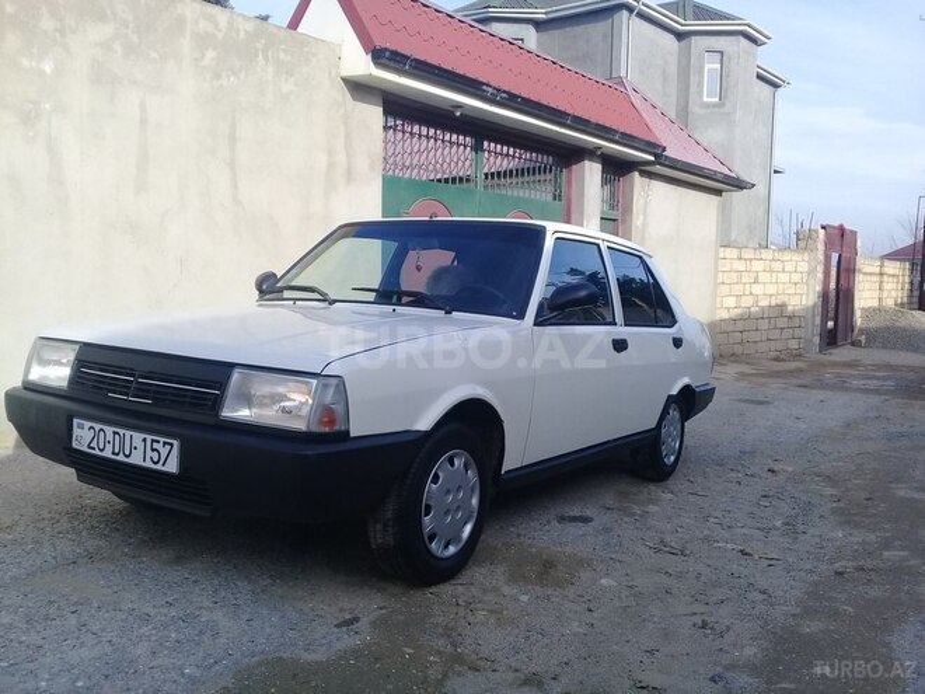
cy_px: 347
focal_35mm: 31
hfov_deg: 58.4
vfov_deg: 45.4
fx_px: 828
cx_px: 462
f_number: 2.2
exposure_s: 1/761
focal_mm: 3.3
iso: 50
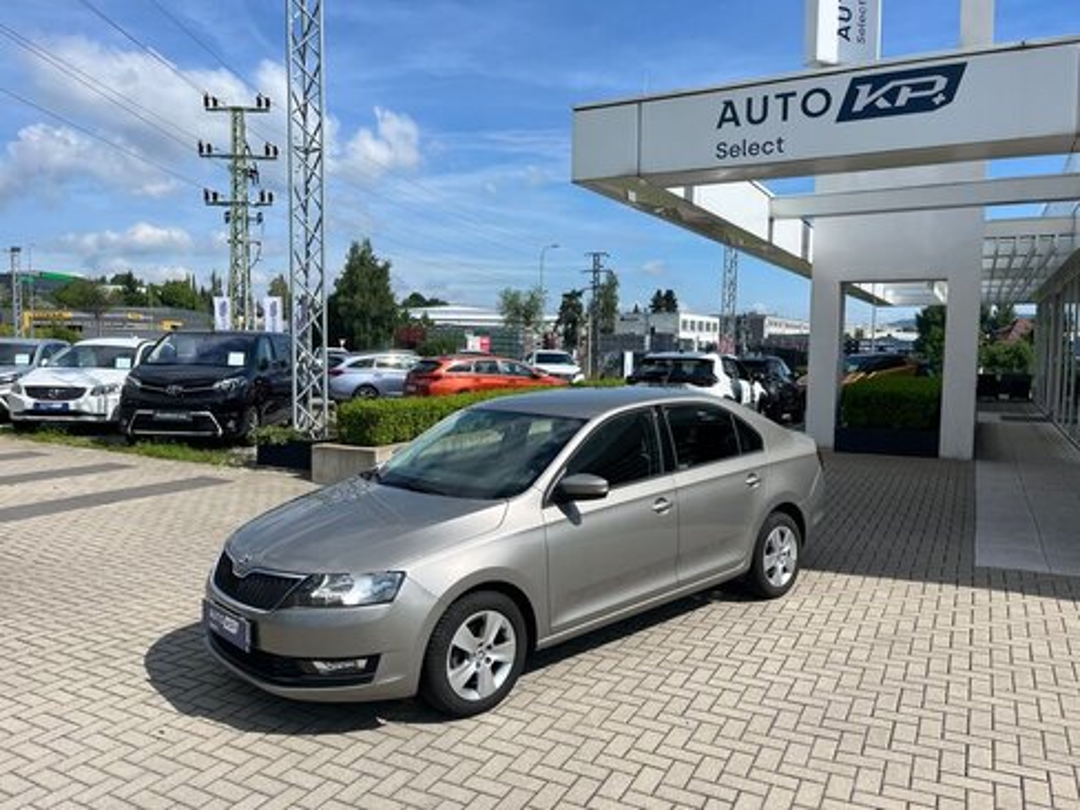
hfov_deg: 67.3
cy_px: 405
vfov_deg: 53.1
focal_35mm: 26
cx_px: 540
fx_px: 811
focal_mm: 5.1
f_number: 1.6
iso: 50
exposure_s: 1/4310
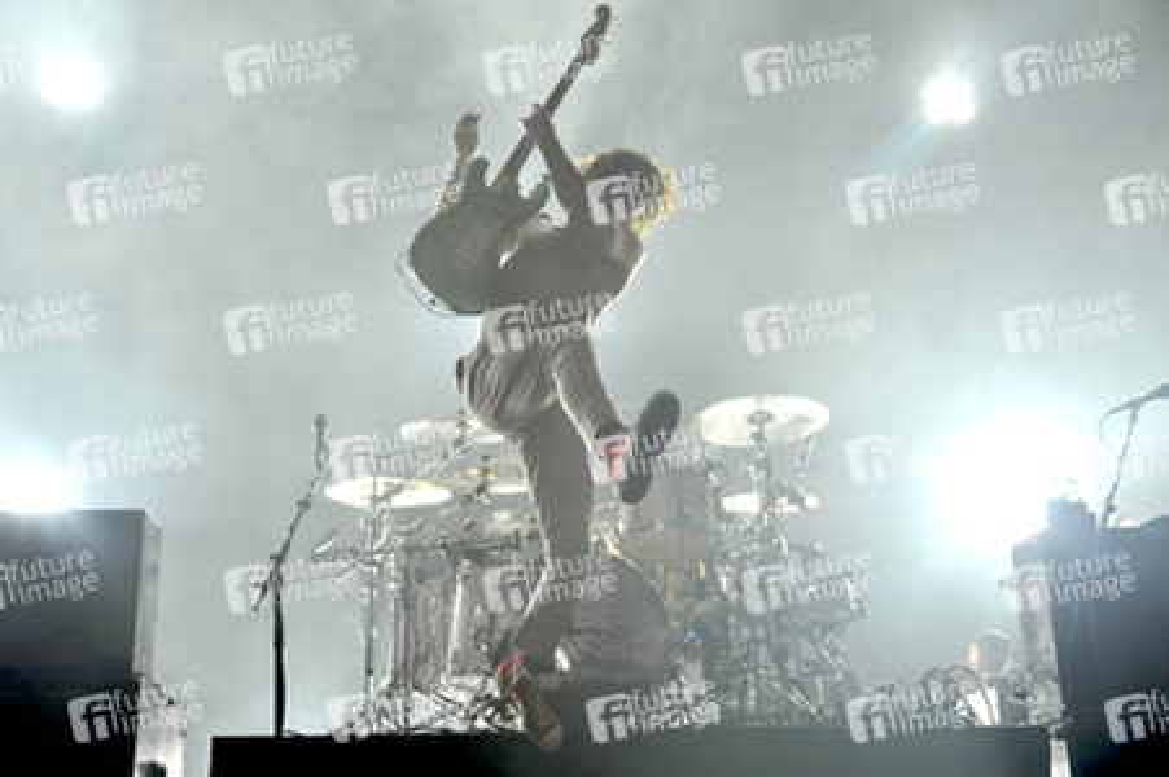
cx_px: 584
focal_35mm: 40
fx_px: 1298
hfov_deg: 48.5
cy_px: 388
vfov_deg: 33.4
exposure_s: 1/125
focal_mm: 40
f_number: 2.8
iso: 400
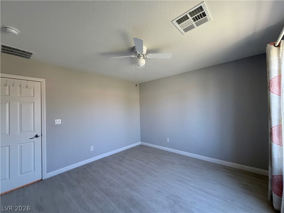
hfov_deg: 102.1
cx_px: 142
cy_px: 106
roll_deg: +1.8
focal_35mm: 14
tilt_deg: +0.8
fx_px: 115
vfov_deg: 85.7
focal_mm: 2.22
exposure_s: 1/121
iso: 160
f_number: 2.2
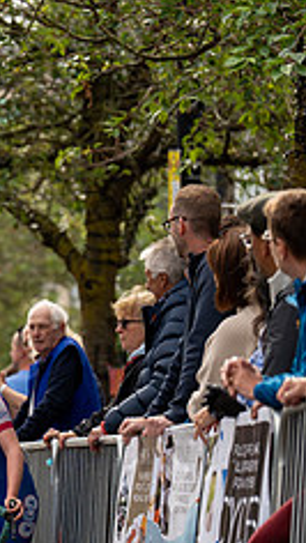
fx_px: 4753
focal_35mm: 330
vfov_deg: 6.5
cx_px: -347
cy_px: 351
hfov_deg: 3.6
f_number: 3.2
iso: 400
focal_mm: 128
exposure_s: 1/1000
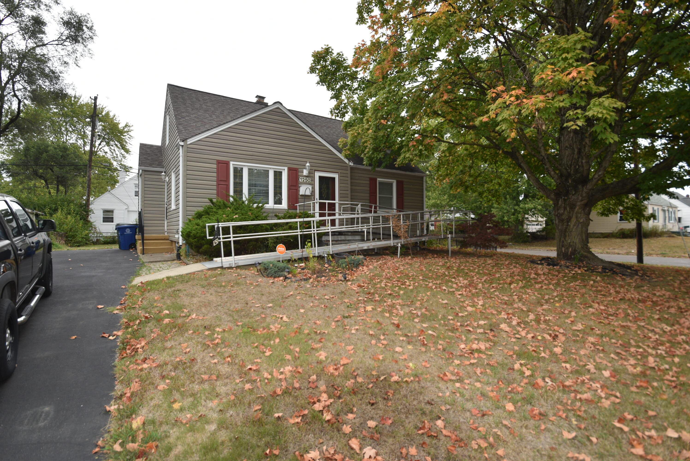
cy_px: 230
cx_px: 345
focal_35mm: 17
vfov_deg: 69.8
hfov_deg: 92.4
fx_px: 331
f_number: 5.6
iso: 220
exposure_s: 1/125
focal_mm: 11.5
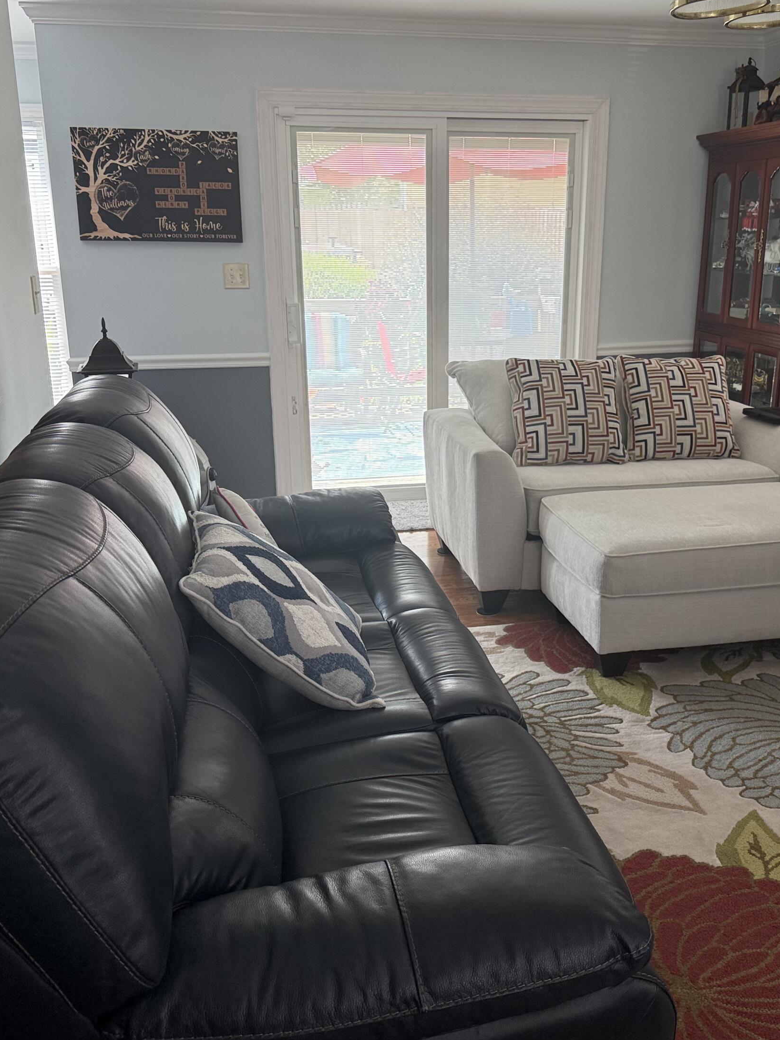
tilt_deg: -17.2
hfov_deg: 42.8
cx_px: 447
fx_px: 992
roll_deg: +2.1
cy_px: 531
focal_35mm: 33
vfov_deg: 55.4
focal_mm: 6.76
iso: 200
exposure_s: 1/122
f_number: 1.78
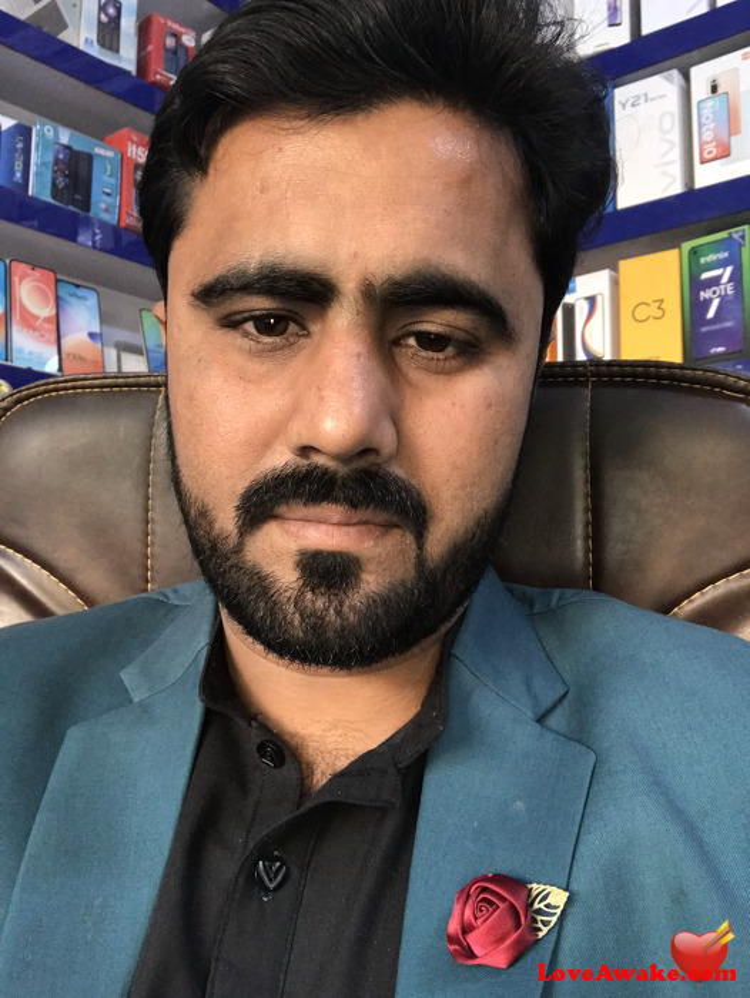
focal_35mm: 32
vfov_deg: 56.8
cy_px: 499
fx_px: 923
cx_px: 375
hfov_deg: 44.2
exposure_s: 1/33
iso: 160
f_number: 2.2
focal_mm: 2.87
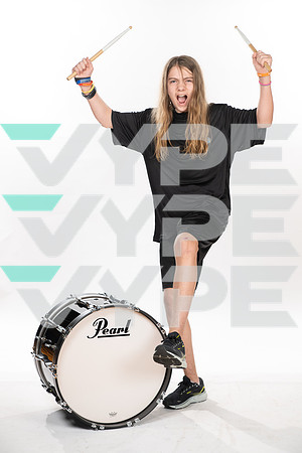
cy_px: 226
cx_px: 151
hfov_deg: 21.9
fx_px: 780
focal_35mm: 62
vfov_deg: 32.4
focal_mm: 62
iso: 800
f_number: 7.1
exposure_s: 1/320
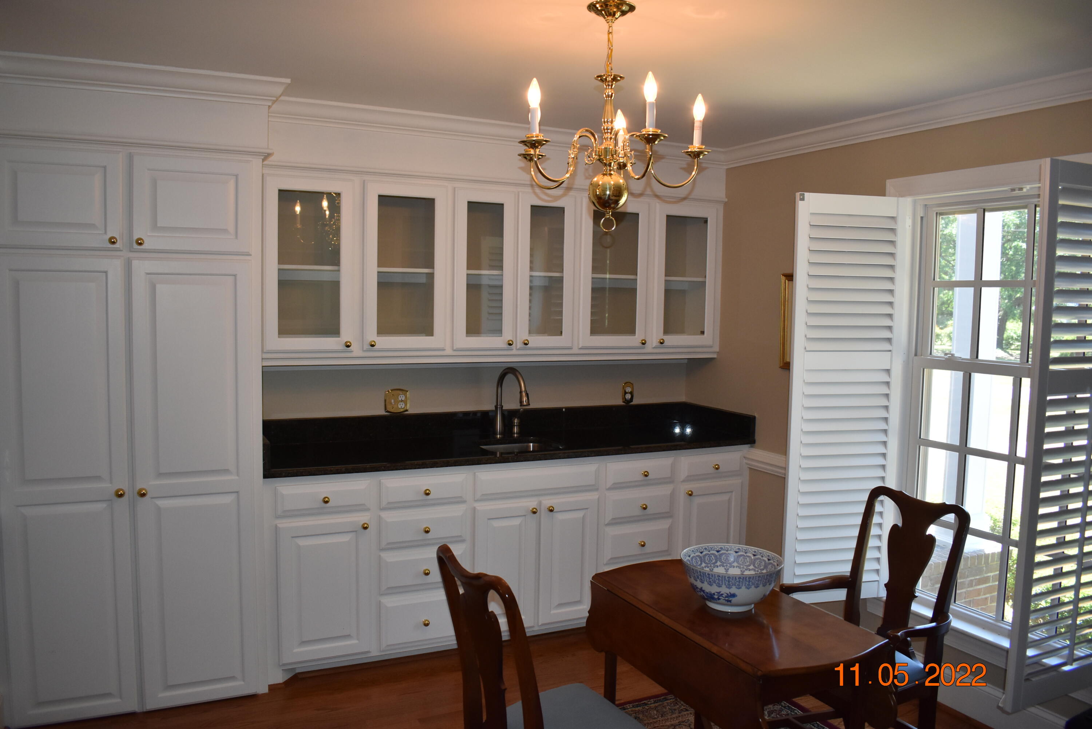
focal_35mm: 27
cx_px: 546
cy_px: 364
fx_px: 819
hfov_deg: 67.4
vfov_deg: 47.9
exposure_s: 1/200
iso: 800
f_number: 4.5
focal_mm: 18
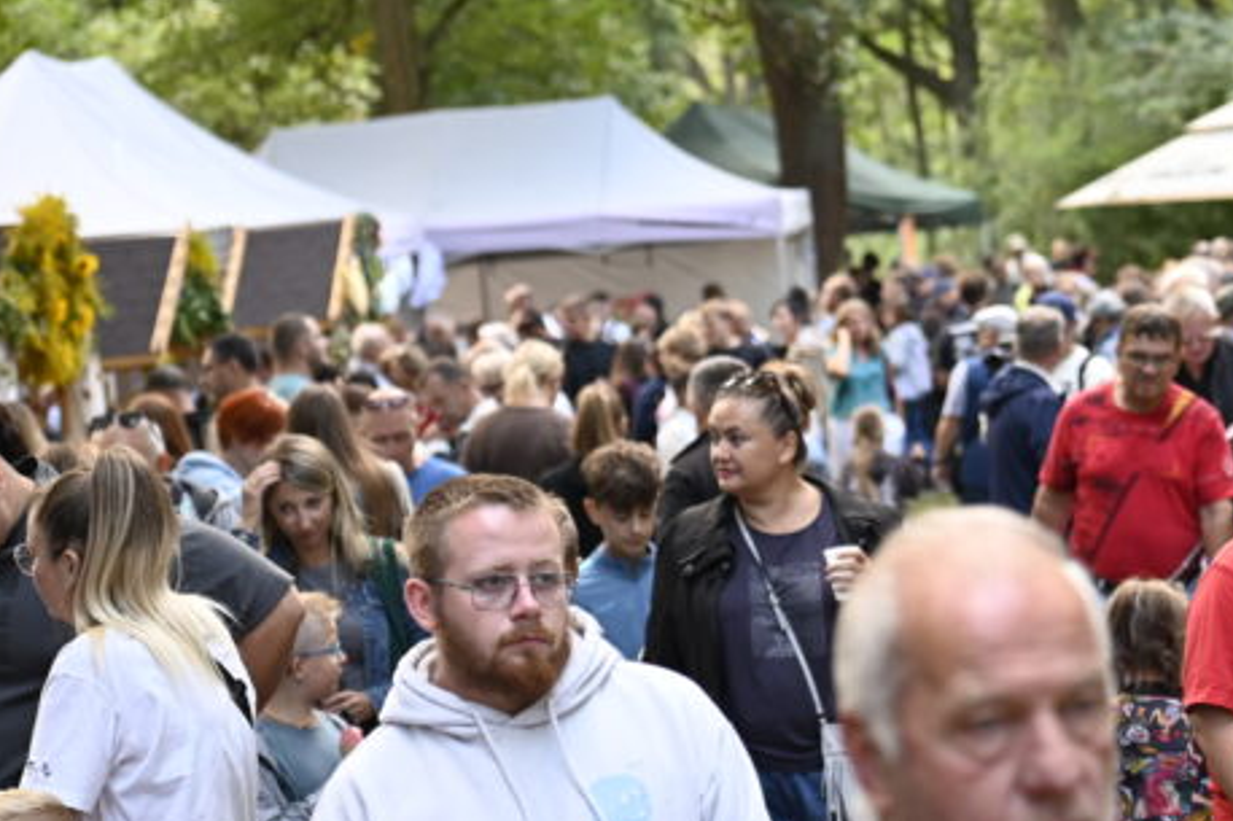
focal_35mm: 114
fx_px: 3903
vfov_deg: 12.0
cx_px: 783
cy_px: 320
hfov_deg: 17.9
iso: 400
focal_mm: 58
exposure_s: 1/160
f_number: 2.8
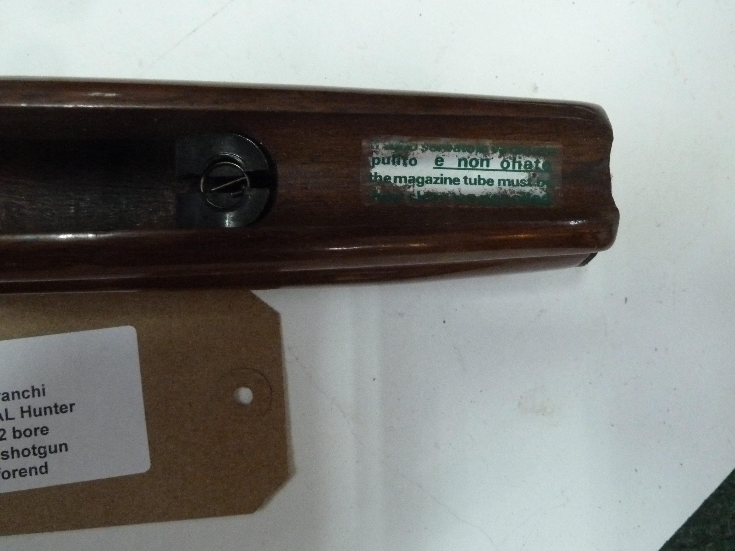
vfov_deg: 46.8
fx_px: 637
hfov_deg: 60.0
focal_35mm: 30
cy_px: 276
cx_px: 368
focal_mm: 5
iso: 800
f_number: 3.4
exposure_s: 1/40
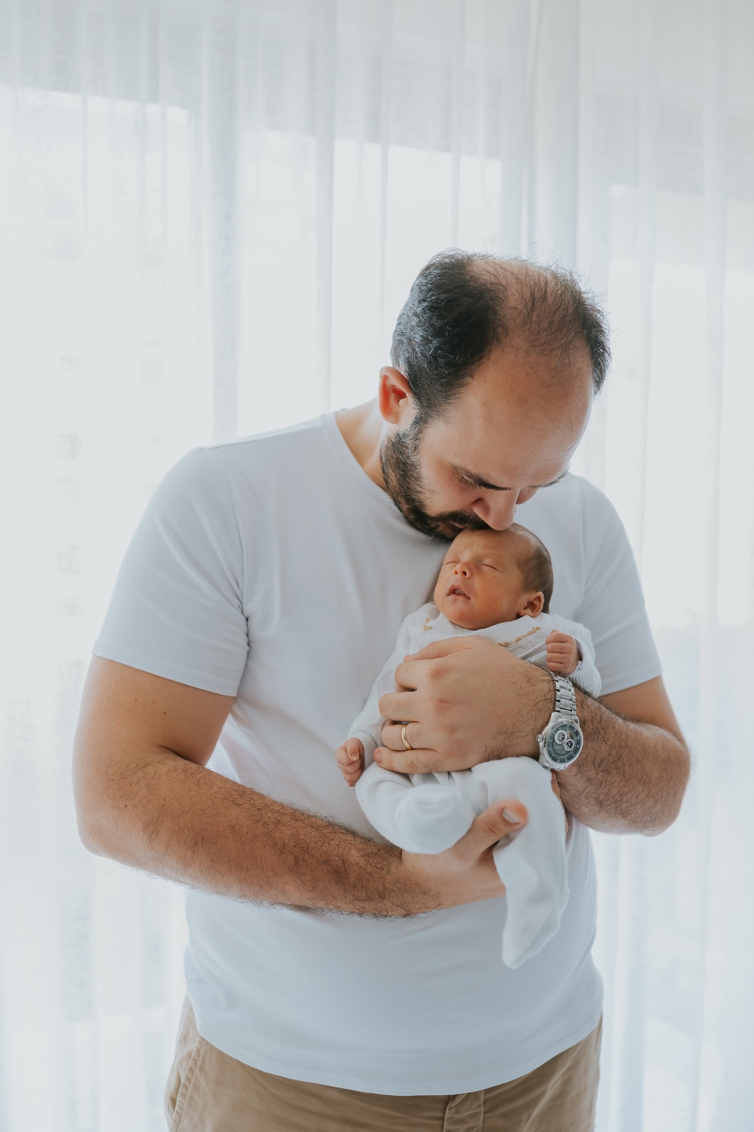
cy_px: 566
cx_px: 377
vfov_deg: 54.4
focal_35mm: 35
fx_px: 1099
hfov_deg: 37.9
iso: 1000
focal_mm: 35
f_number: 2.5
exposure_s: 1/250
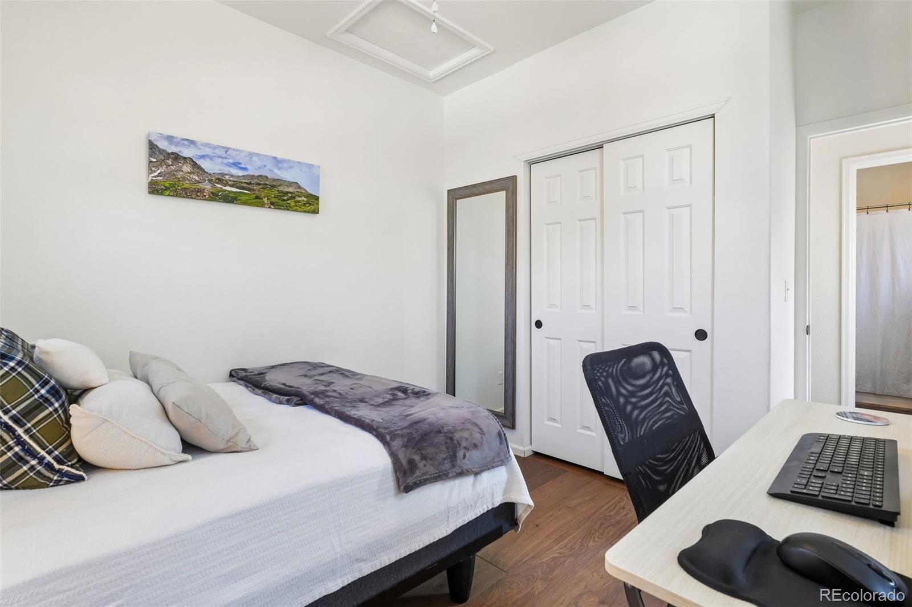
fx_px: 418
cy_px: 304
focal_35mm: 16
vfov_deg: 72.0
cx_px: 456
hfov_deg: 95.0
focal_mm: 11
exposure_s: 1/30
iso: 400
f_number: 8
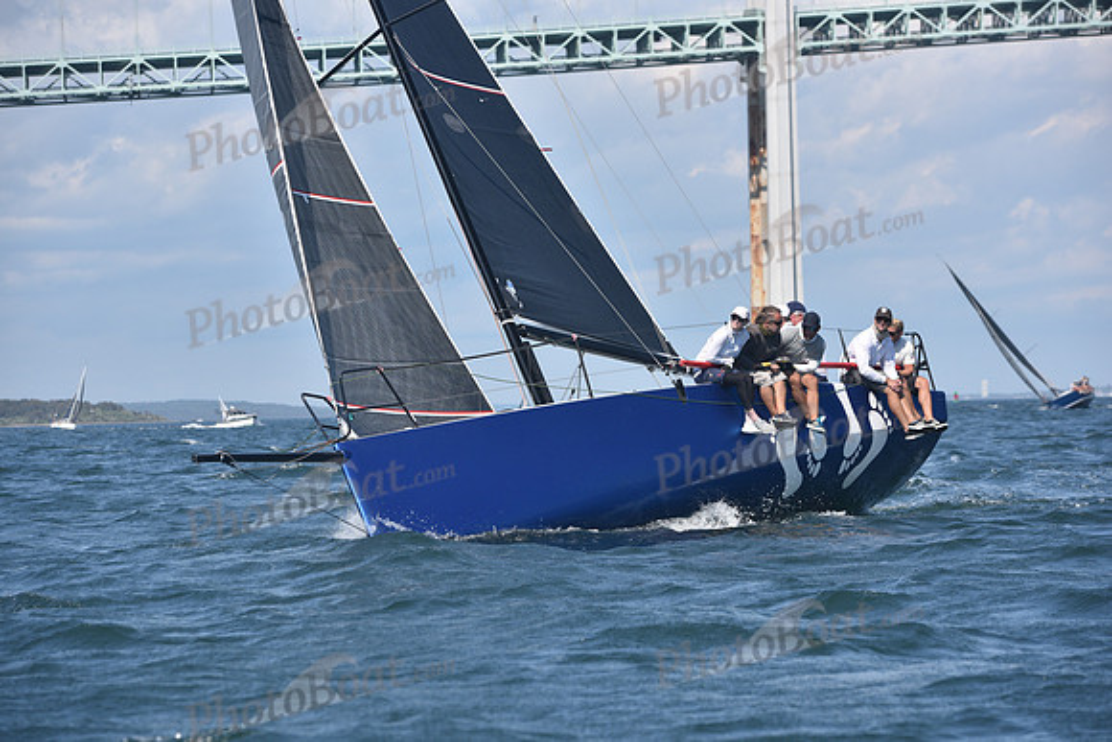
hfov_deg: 16.8
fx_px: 3769
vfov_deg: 11.2
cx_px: 556
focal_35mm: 122
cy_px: 371
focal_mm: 122
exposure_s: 1/1000
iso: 250
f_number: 5.6
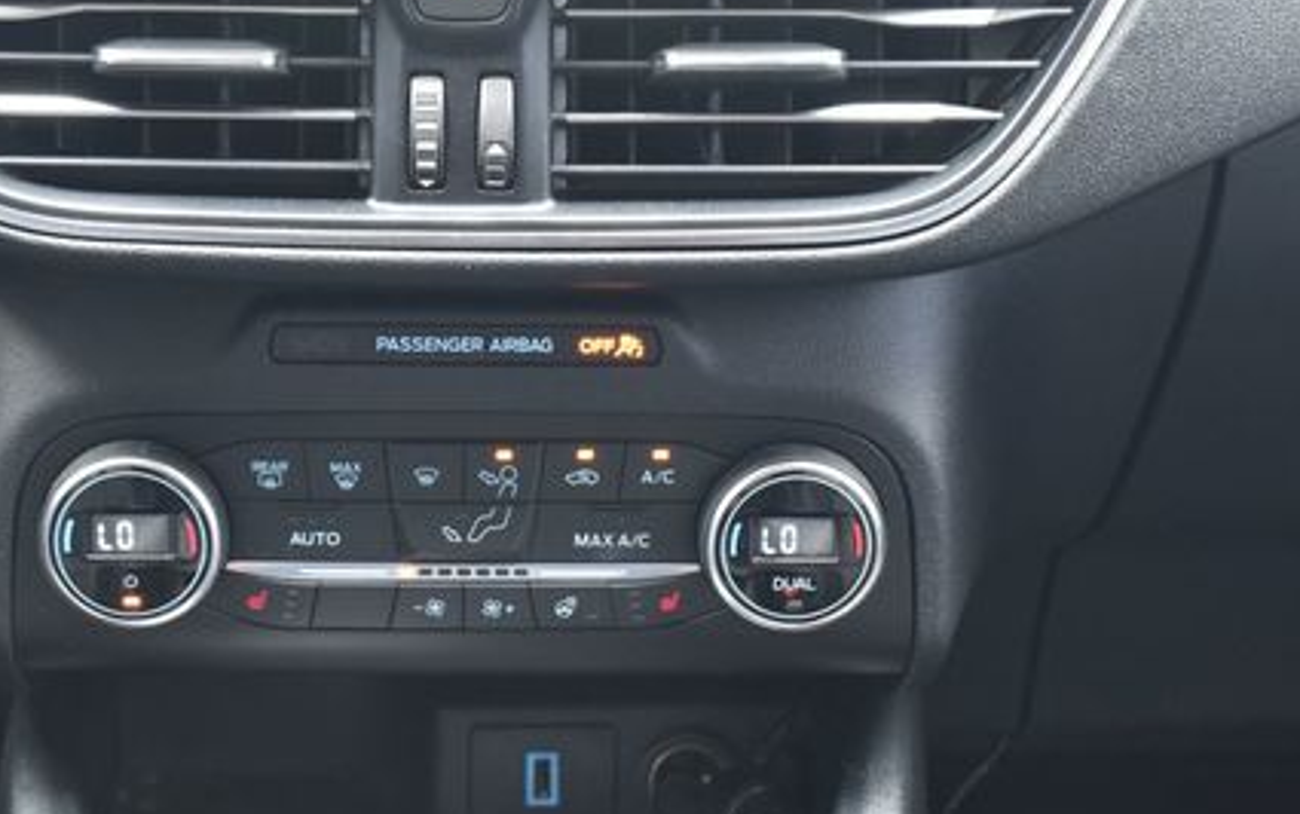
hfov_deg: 29.7
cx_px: 523
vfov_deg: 18.9
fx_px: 2446
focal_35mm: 69
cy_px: 309
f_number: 6.3
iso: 900
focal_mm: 30
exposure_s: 1/15
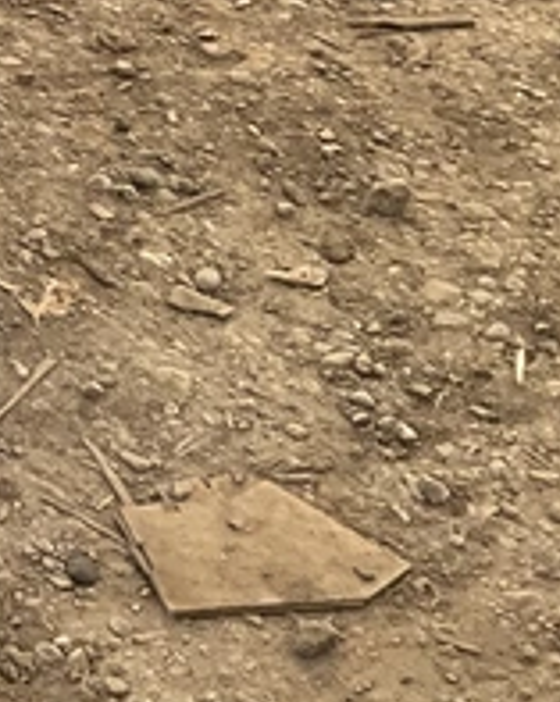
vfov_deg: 16.6
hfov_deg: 12.2
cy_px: -269
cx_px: -656
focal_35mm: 108
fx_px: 2243
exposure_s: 1/122
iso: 32
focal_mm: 3
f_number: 1.8
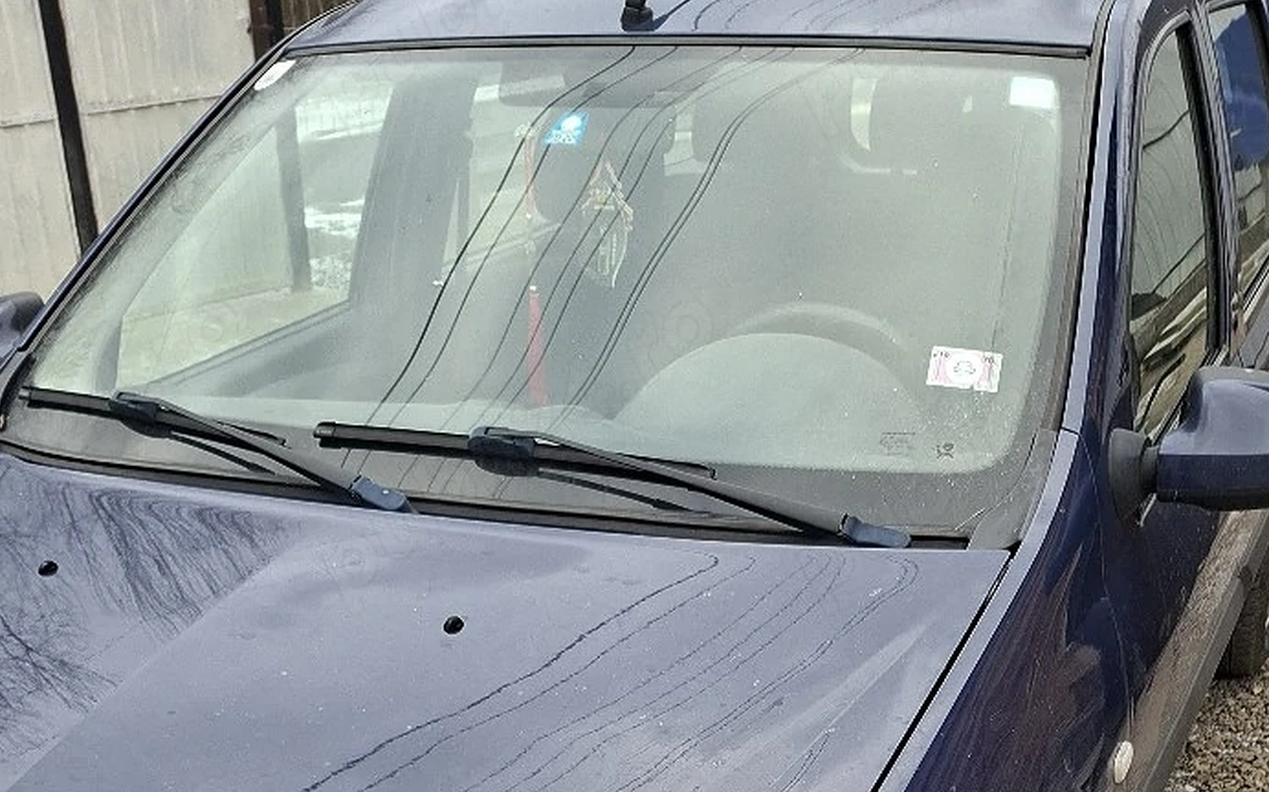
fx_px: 1625
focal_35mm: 47
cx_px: 638
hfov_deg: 42.7
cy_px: 995
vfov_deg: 24.4
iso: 50
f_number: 1.8
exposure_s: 1/147
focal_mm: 5.54
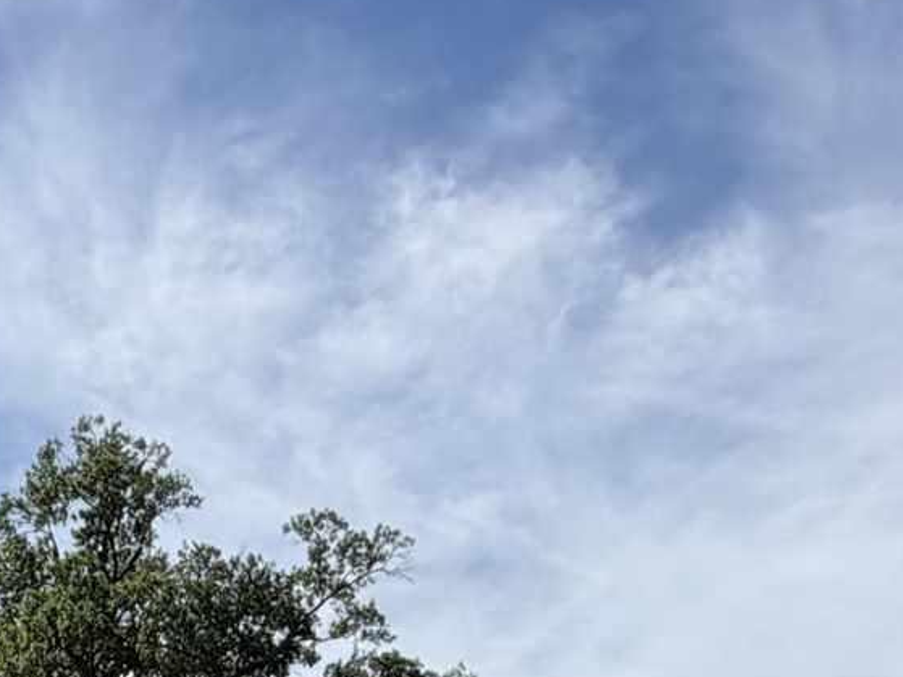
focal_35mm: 77
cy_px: 1477
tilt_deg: -2.4
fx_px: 2008
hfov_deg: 23.8
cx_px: -73
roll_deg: +1.8
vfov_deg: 14.6
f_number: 2.2
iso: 20
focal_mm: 2.22
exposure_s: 1/1211
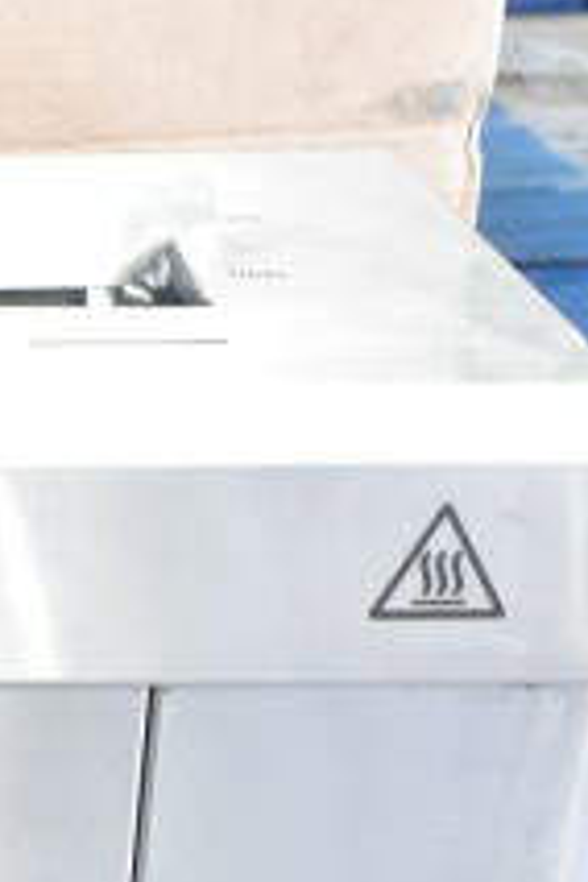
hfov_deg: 10.1
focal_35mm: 129
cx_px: -431
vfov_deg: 15.7
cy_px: 820
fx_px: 3160
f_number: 5
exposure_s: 1/100
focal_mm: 20
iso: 1600
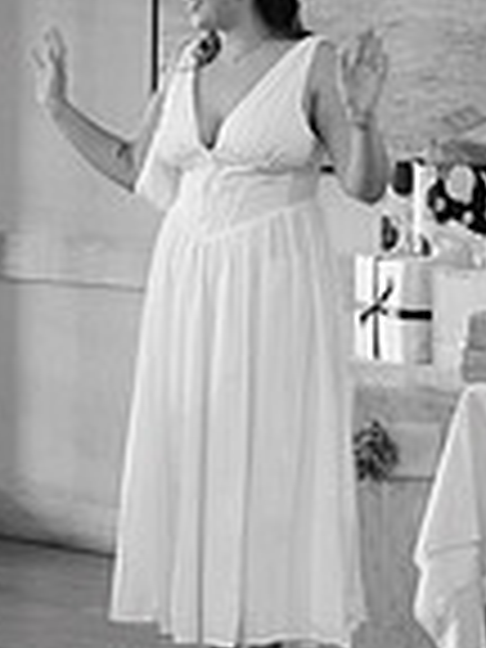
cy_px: 290
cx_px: 153
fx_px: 3051
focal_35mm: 163
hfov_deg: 9.1
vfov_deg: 12.1
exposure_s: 1/125
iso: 2200
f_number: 2.8
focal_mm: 42
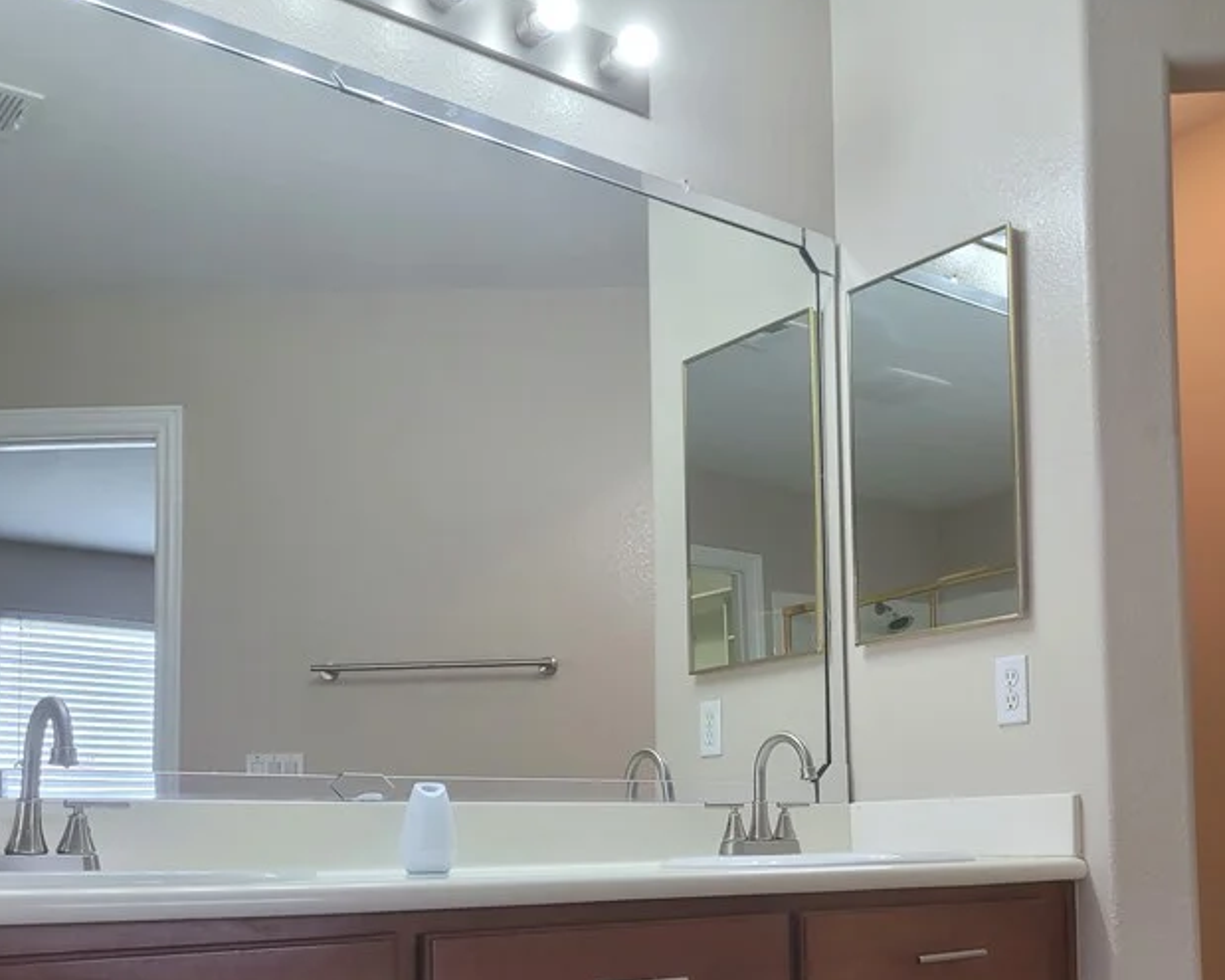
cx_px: 871
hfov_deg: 42.9
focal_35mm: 42
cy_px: 735
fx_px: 1522
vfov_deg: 34.9
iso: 80
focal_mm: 5.4
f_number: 1.8
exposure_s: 1/120
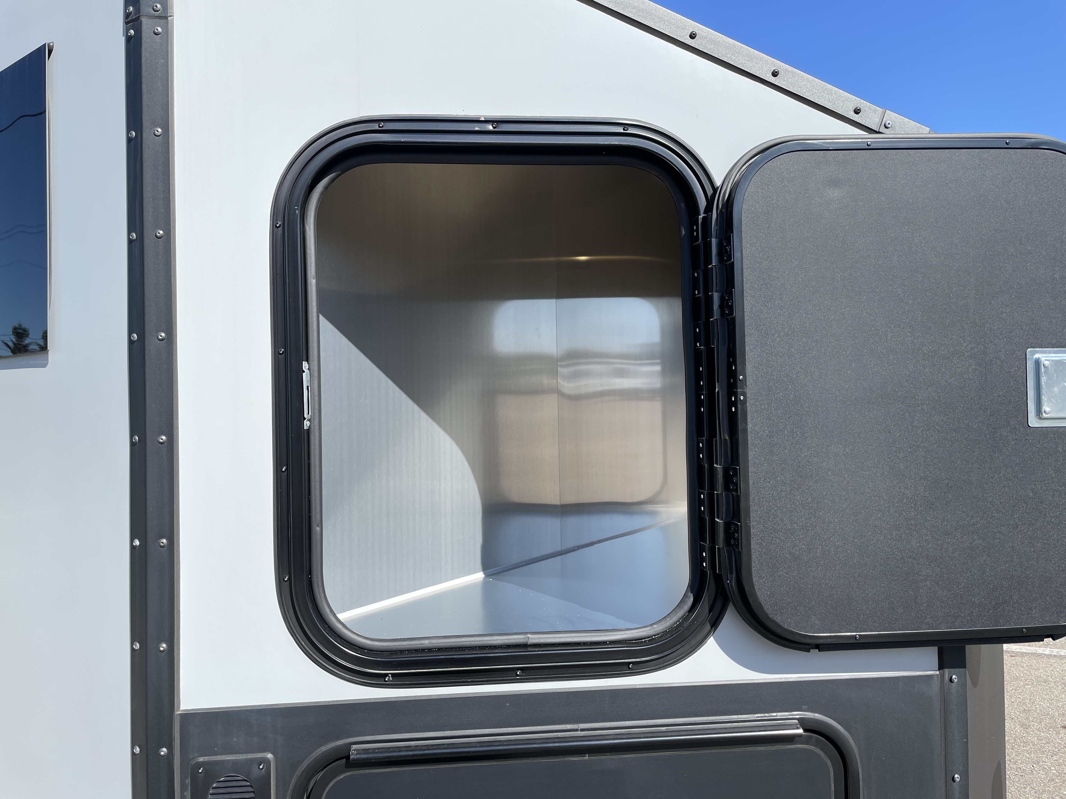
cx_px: 533
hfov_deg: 67.3
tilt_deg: +2.7
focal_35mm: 26
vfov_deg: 53.1
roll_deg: +3.5
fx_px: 801
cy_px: 400
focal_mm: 4.2
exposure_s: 1/2398
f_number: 1.6
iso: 32
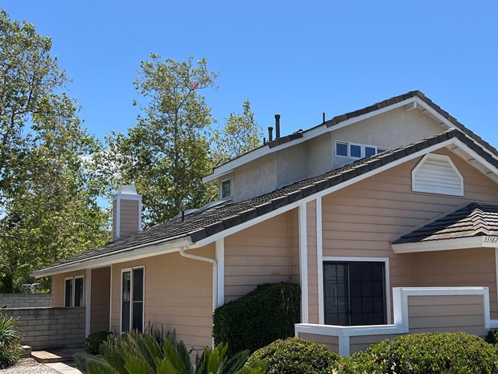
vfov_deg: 33.5
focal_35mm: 43
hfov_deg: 43.5
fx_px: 618
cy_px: 226
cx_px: 309
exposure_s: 1/3356
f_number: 1.5
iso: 50
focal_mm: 5.7
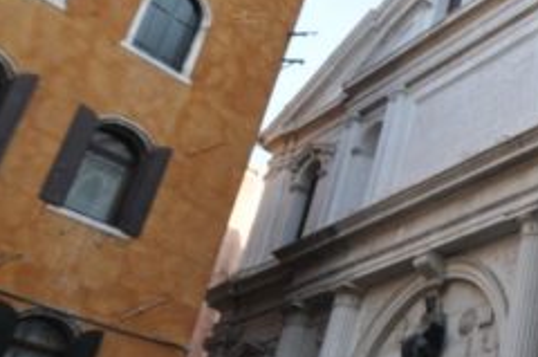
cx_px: 713
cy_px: 269
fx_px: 716
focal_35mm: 48
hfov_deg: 31.2
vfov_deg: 27.6
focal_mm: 10
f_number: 5.6
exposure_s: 1/125
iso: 220
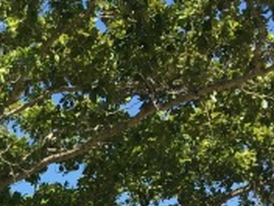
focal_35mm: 132
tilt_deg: +2.9
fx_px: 1045
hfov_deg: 13.7
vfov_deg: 10.3
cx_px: -177
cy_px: 423
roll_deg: +0.9
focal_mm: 4.15
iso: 25
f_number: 2.2
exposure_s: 1/1672
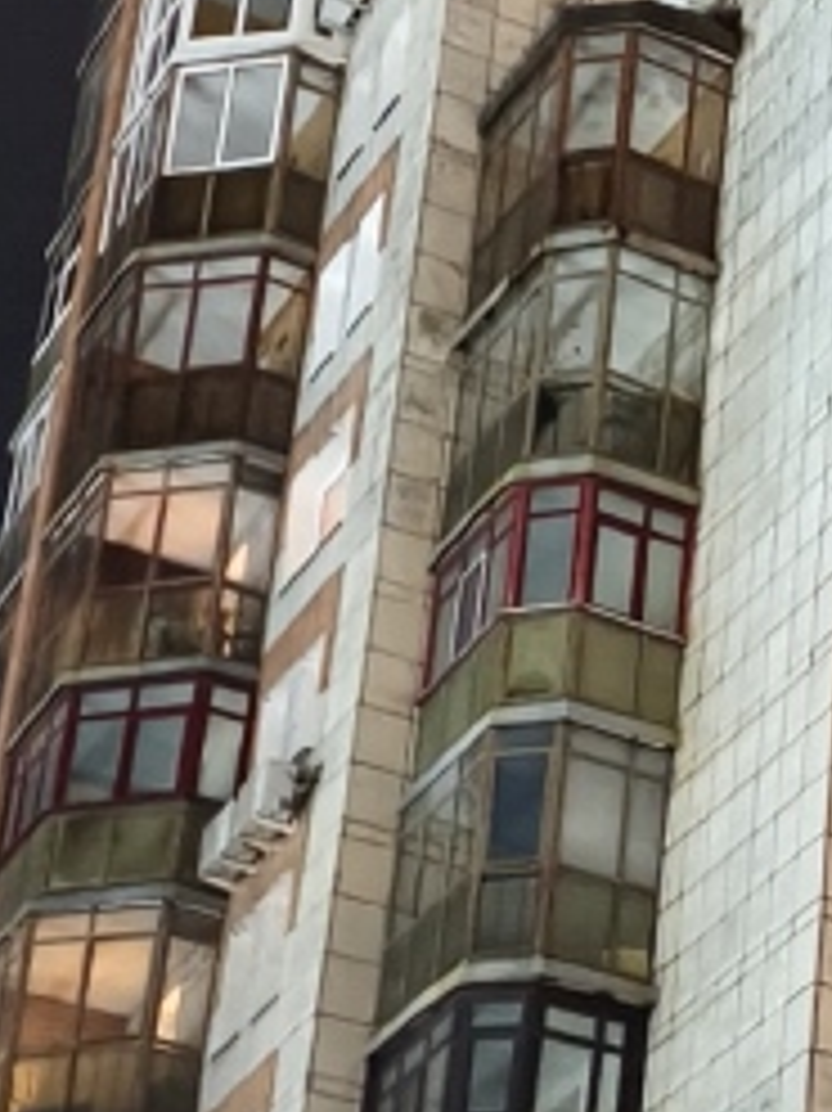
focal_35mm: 121
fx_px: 3881
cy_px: 1062
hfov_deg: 11.4
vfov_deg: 16.0
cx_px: 1450
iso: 4449
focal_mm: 6.54
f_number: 1.57
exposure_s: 1/16.7
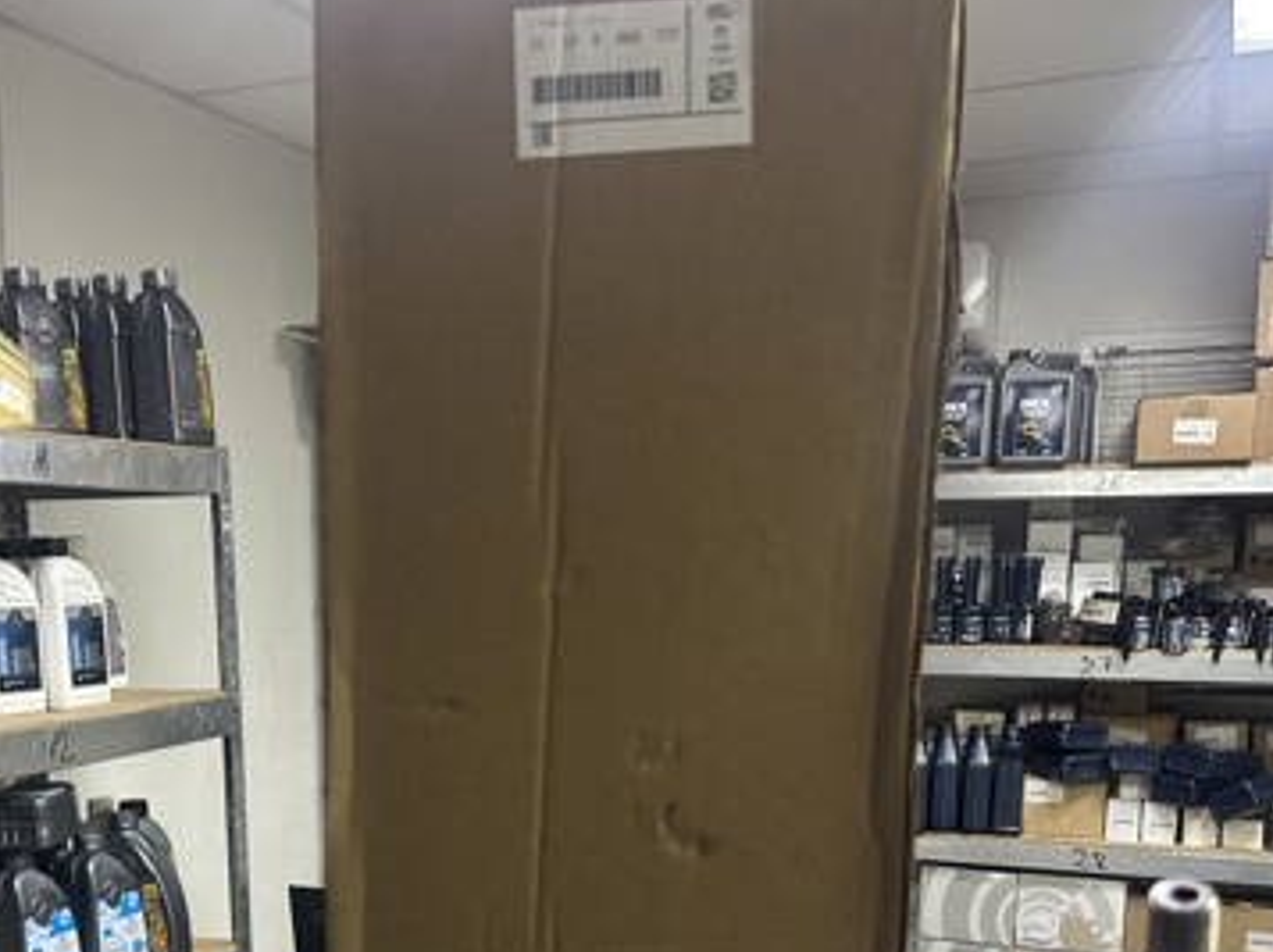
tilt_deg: -11.5
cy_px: 825
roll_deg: +0.4
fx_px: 1580
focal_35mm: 43
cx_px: 396
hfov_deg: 43.1
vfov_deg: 32.2
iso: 250
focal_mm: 6.86
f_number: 1.78
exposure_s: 1/60
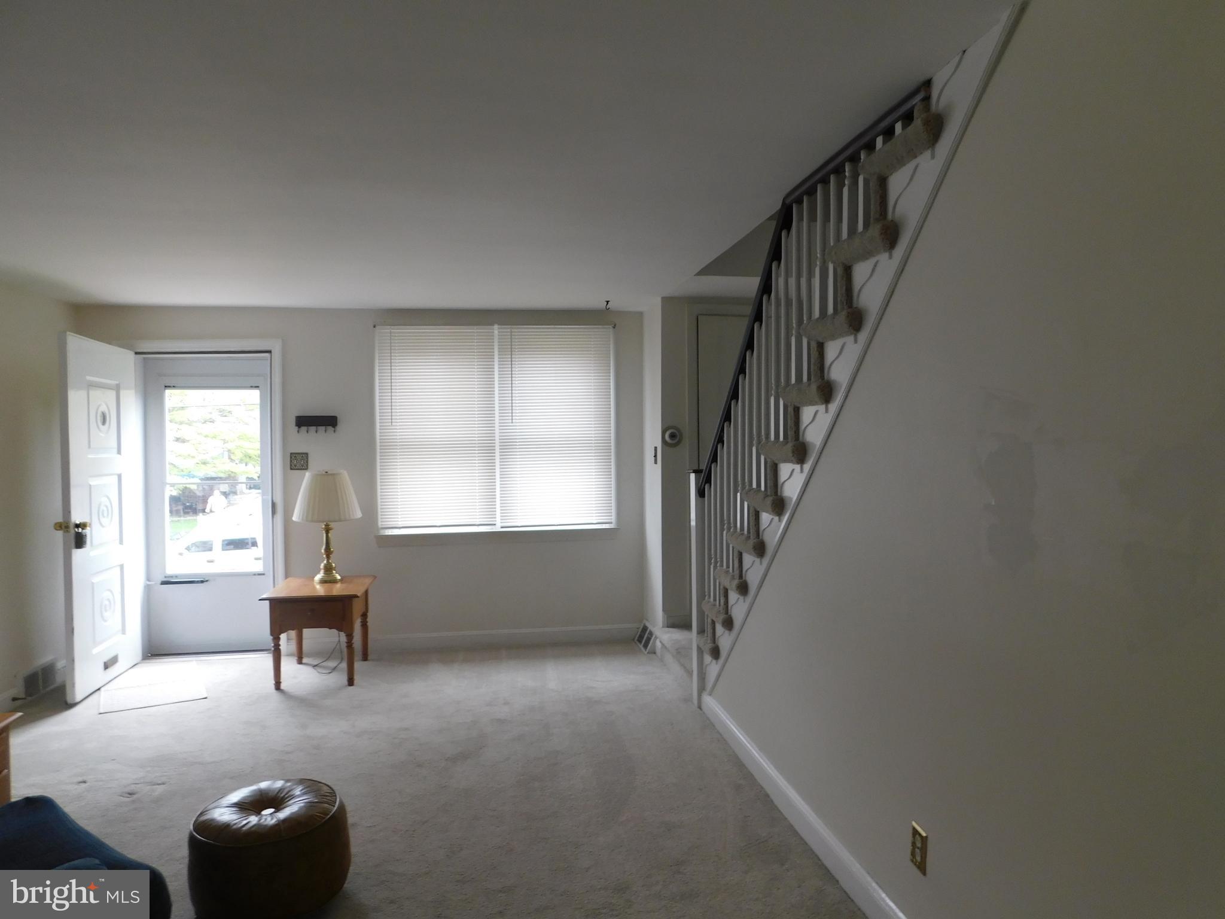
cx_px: 612
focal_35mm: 23
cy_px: 460
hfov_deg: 73.9
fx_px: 814
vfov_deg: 58.9
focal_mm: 4
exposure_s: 1/40
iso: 125
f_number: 3
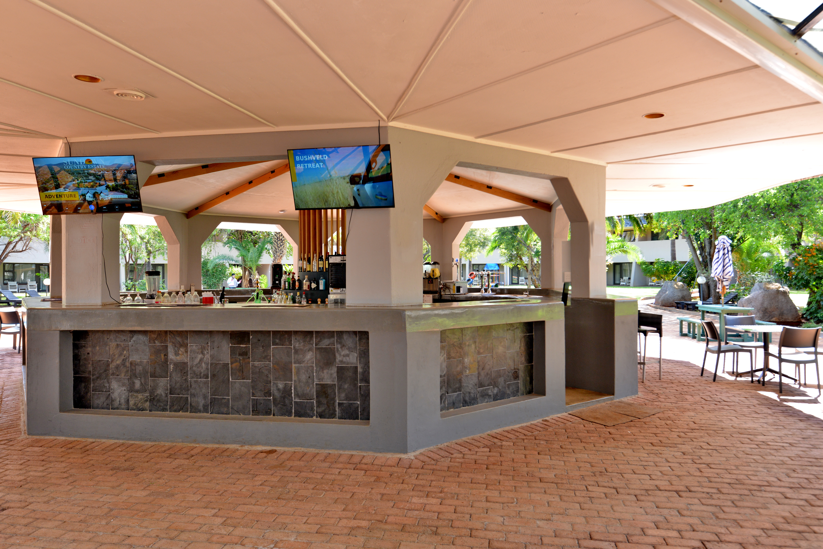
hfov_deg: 76.1
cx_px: 412
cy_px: 274
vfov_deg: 55.1
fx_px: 526
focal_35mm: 23
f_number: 7.1
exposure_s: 1/60
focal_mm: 23
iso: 400
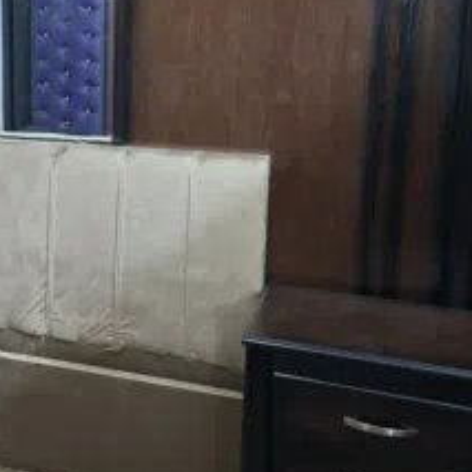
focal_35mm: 51
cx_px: 82
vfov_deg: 32.9
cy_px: 136
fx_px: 787
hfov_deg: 32.3
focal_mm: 5.54
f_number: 1.8
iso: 500
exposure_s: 1/25
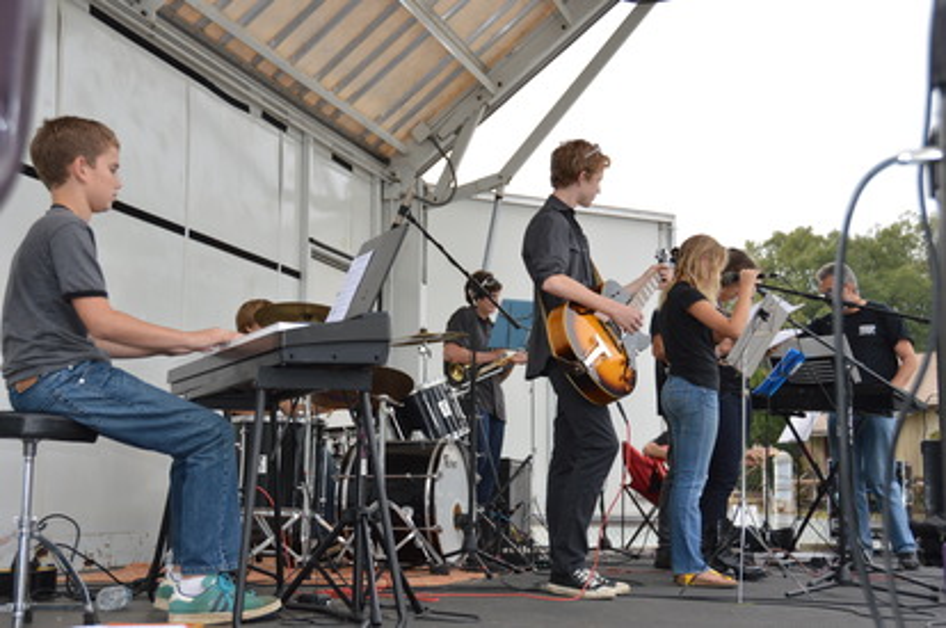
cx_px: 473
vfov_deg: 25.0
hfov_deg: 36.9
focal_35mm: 54
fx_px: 1417
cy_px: 314
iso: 100
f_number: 5
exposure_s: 1/200
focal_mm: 36
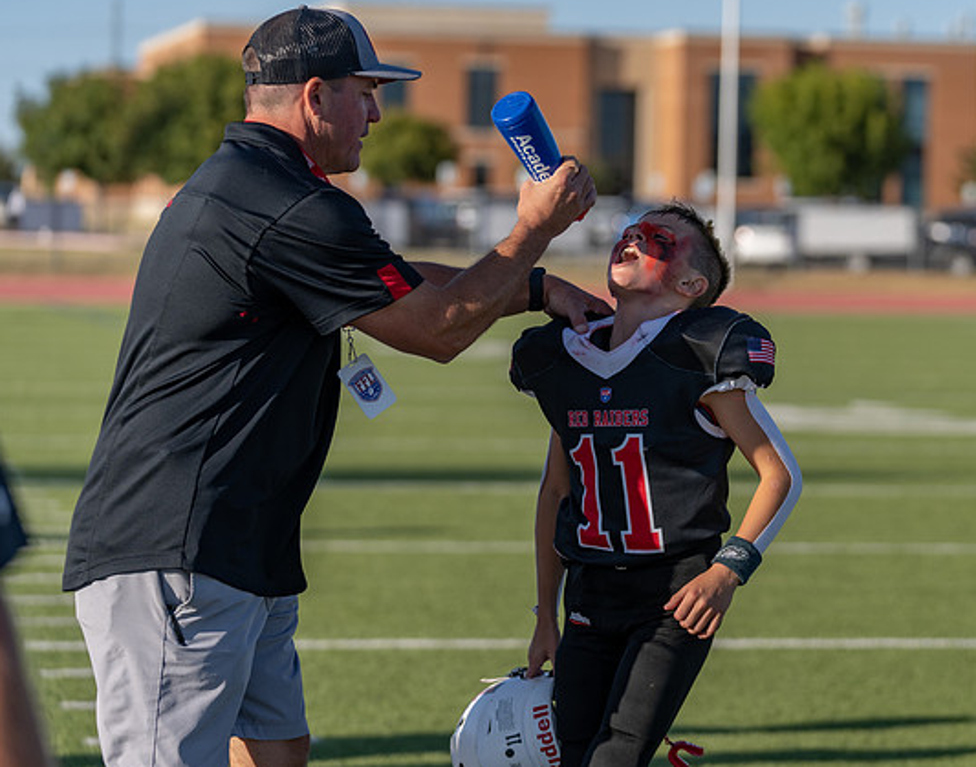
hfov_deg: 12.3
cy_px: 346
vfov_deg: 9.7
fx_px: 4505
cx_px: 672
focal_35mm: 157
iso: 100
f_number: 3.5
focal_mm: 120
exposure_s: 1/1250
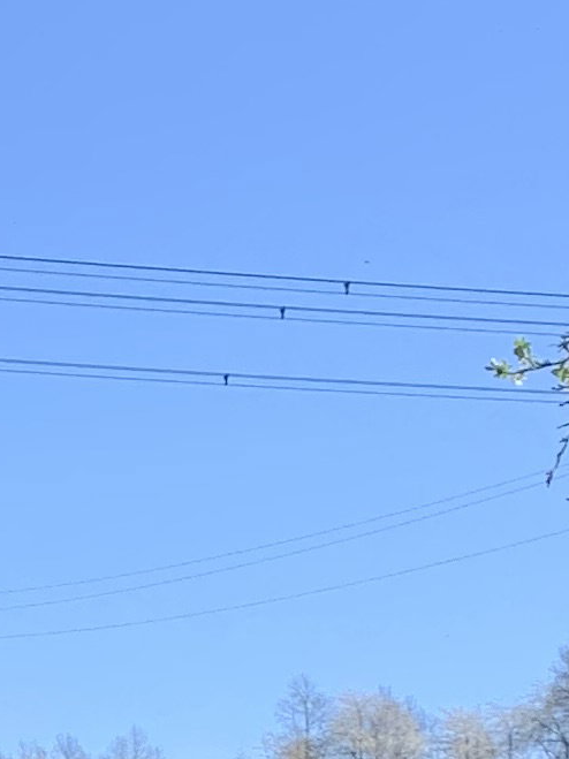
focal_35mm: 159
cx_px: -260
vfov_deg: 11.1
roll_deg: +0.3
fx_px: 3486
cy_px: 1608
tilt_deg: -8.0
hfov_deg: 9.1
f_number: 1.8
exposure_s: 1/1163
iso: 25
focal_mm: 4.25
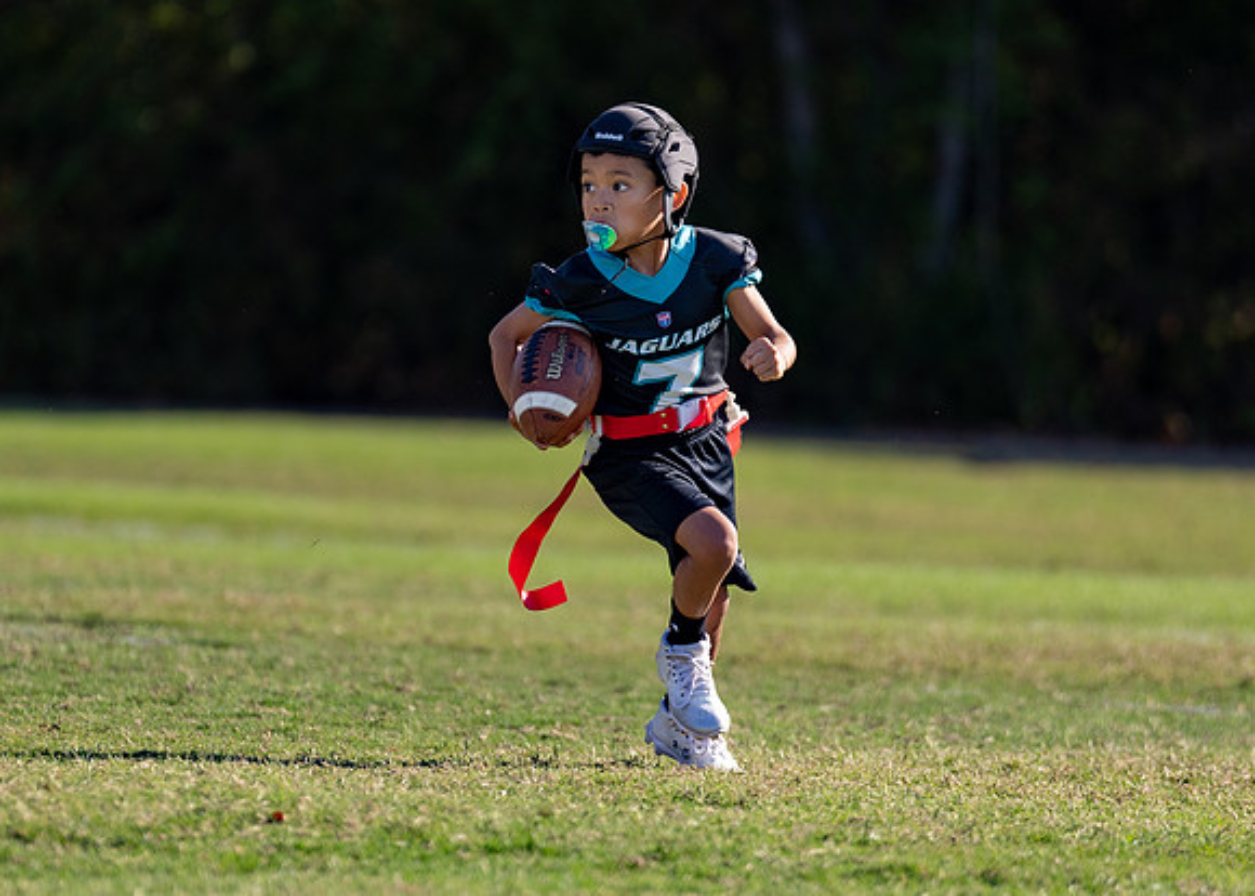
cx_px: 548
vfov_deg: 3.7
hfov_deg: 5.2
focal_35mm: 387
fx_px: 13777
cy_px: 450
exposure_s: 1/2000
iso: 160
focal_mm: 200
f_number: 2.8
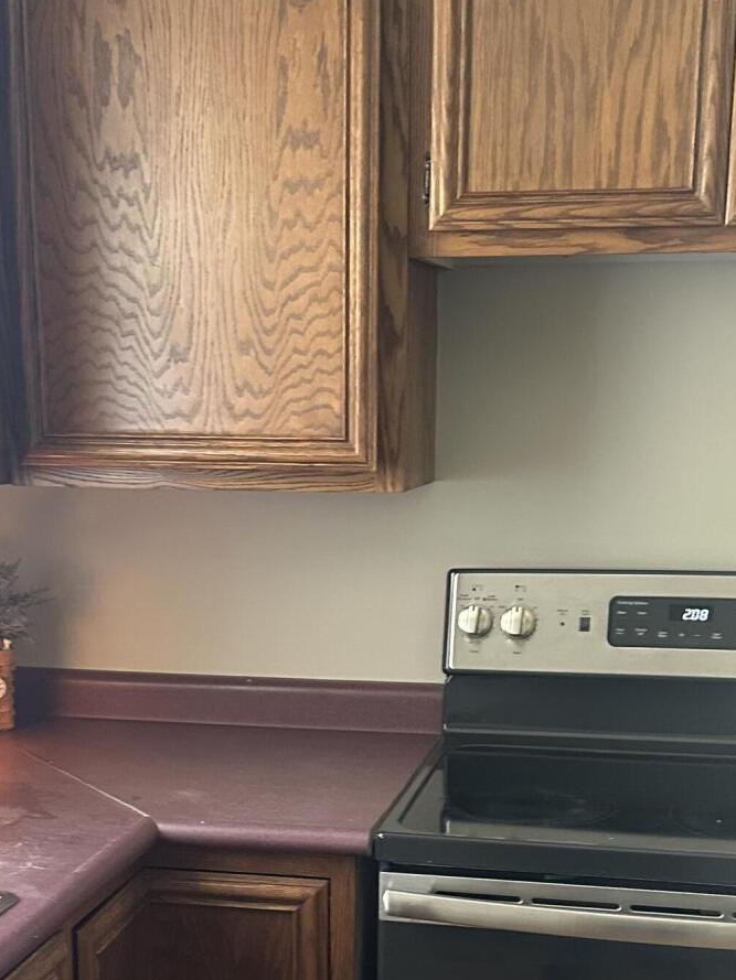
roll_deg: -0.1
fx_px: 1530
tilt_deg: -12.6
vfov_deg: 34.4
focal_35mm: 54
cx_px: 343
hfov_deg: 27.0
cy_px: 793
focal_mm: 6.86
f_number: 1.78
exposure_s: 1/60
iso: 500
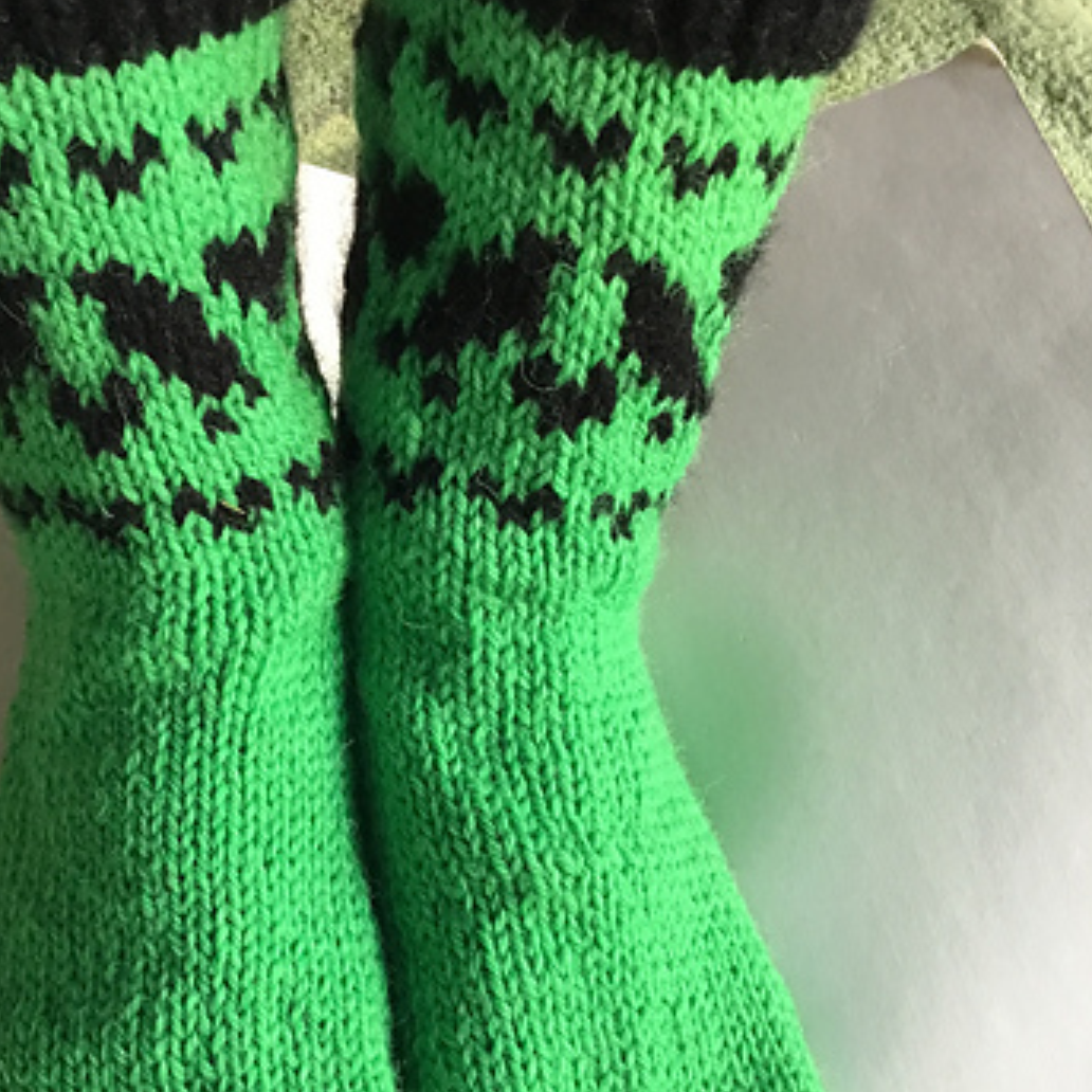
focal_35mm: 51
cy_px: 717
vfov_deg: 33.1
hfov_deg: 33.1
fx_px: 1820
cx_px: 352
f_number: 2.4
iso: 64
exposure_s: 1/33
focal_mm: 3.3
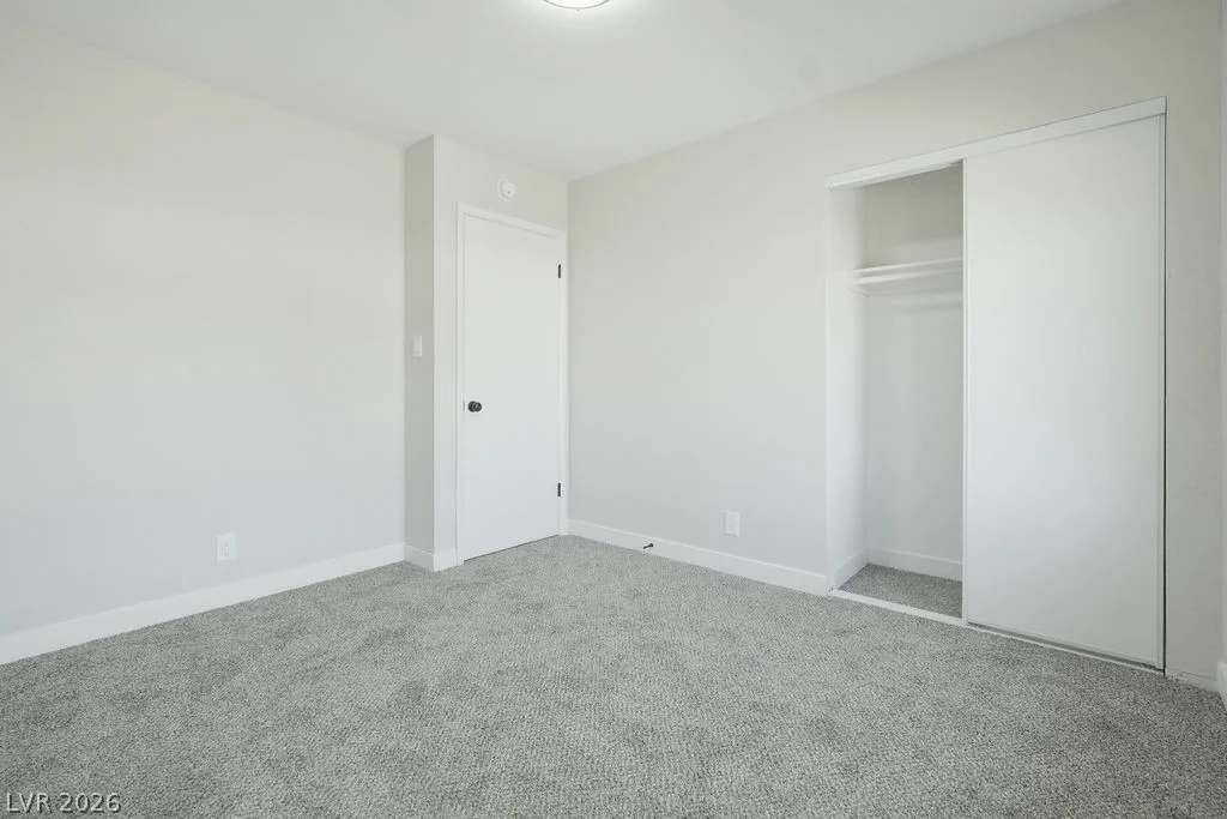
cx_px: 614
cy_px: 410
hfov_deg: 96.7
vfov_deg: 73.8
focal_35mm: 16
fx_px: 545
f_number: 4
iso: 800
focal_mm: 16
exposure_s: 1/80
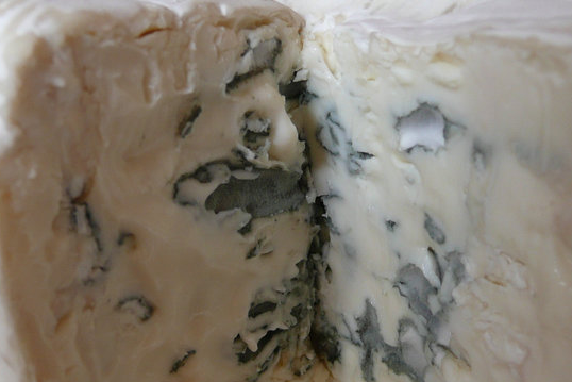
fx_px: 826
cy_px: 219
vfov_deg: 26.0
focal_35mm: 52
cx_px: 286
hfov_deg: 38.2
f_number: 3.3
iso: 100
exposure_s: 1/25
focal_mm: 4.6
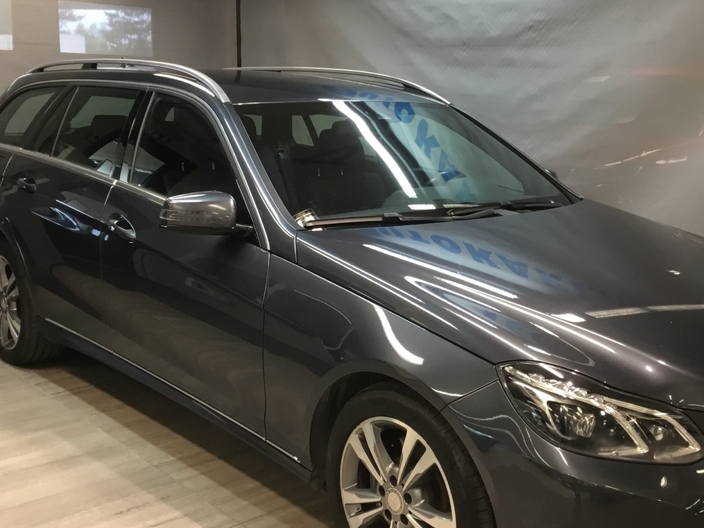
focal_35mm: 44
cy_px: 251
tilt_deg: -10.7
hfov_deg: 42.7
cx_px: 433
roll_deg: -0.9
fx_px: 895
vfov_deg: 32.9
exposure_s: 1/33
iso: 80
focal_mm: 3.3
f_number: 2.4
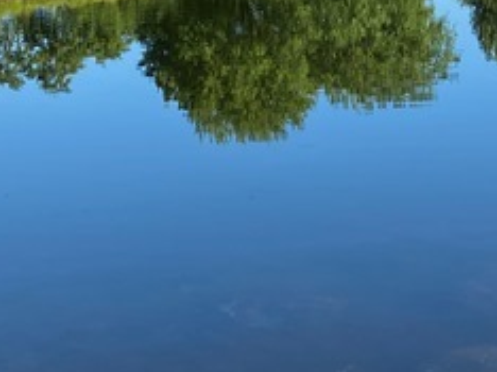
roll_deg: +0.5
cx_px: 552
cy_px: -102
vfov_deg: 12.6
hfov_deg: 16.7
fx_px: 1635
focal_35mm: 114
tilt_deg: -1.3
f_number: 1.8
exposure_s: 1/1996
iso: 32
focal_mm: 4.25
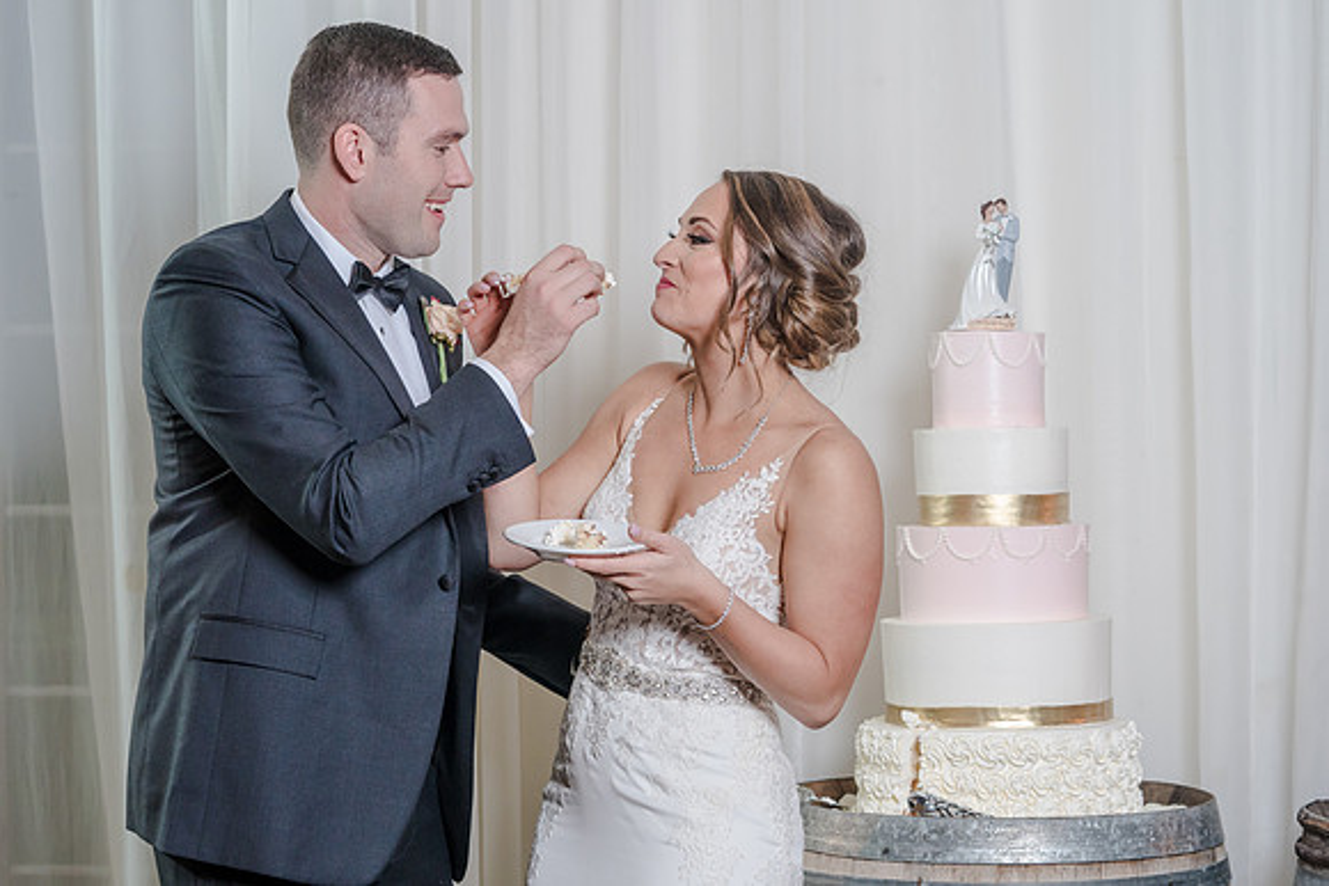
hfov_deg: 25.2
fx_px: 2965
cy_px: 447
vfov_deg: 17.0
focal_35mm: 80
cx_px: 735
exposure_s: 1/100
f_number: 5.6
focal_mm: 72
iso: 2000
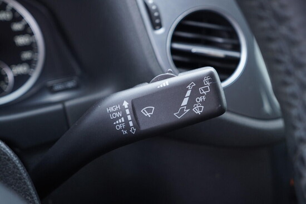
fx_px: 306
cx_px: 153
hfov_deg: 53.1
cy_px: 102
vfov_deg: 36.9
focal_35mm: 36
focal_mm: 24
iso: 400
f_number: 2.8
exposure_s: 1/40
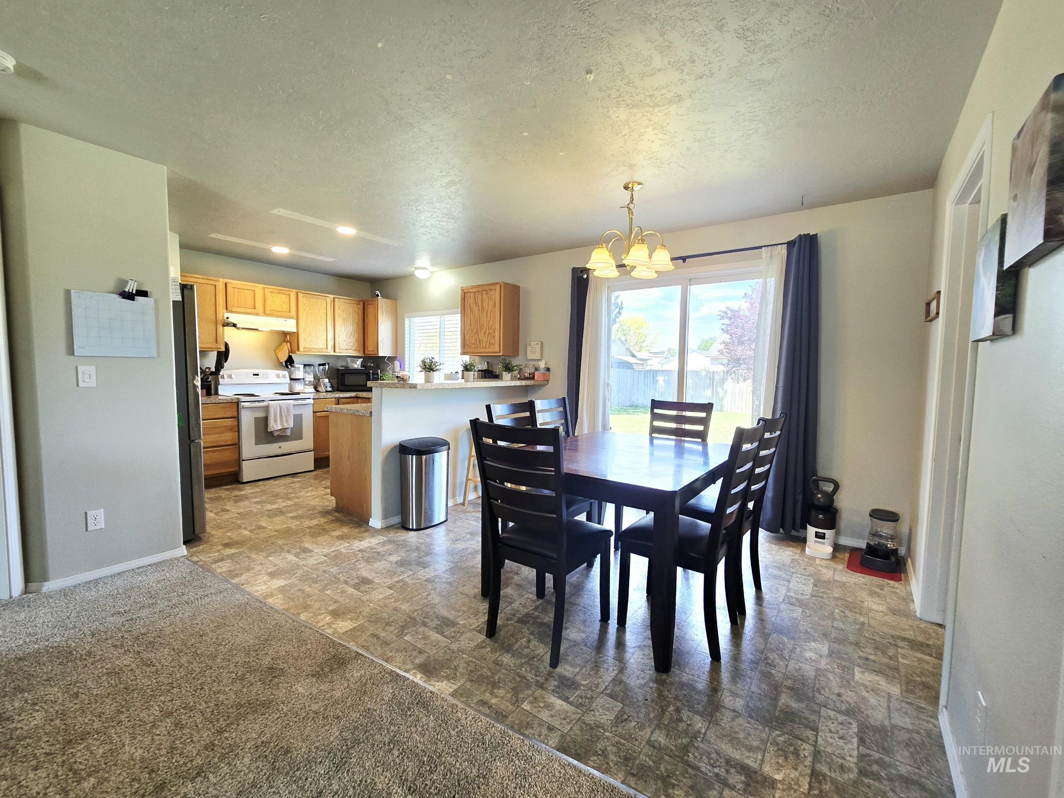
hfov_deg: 106.2
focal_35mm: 13
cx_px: 532
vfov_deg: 89.9
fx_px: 400
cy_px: 399
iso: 64
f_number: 2.2
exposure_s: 1/60.2
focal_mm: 2.2
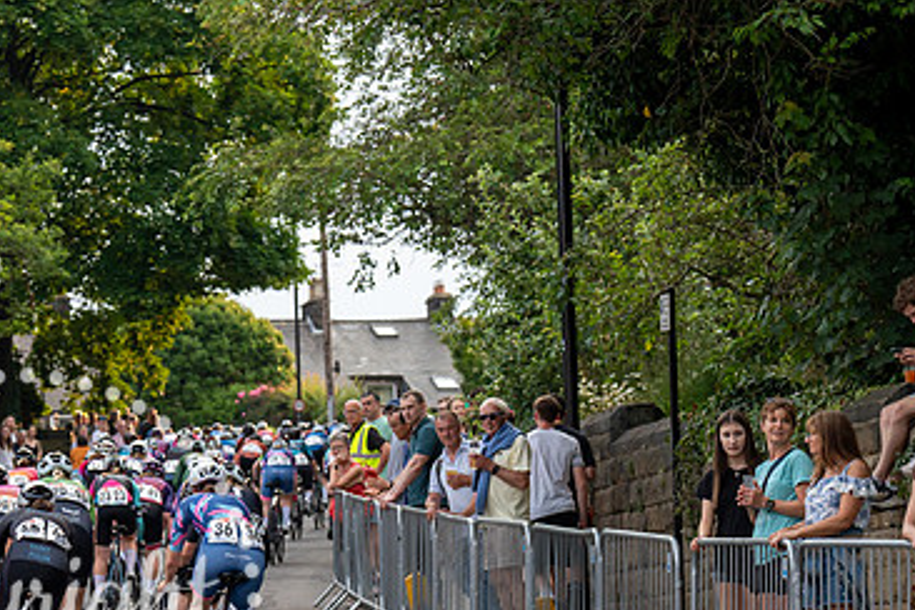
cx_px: 235
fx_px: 4625
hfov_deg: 11.3
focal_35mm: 182
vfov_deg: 7.5
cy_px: 474
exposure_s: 1/1000
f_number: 4.5
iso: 500
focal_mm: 89
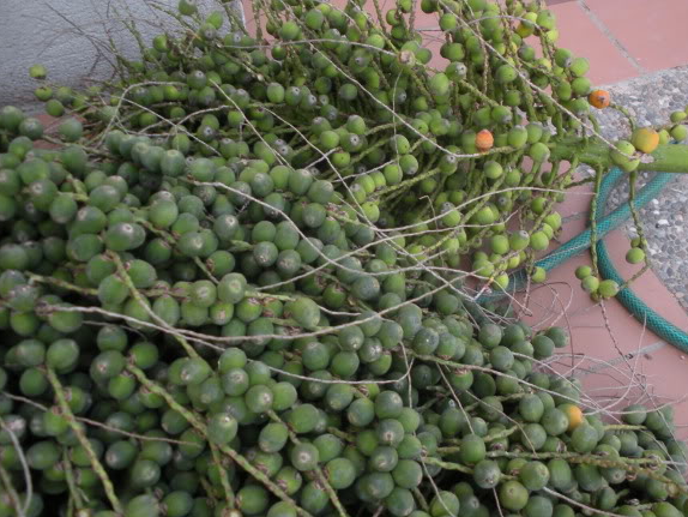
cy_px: 250
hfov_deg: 47.8
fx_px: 775
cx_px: 379
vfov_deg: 36.8
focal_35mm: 39
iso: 64
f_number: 3.5
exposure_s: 1/100
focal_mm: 6.3
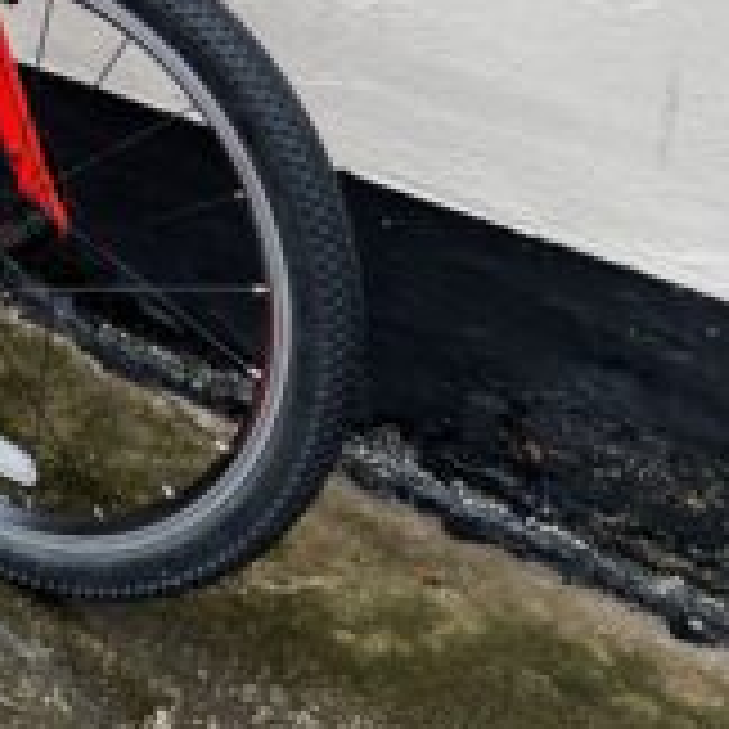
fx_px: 1620
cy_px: -68
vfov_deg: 23.8
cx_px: -234
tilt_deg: -19.5
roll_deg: +0.7
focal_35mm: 68
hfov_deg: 22.5
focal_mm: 4.2
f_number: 1.6
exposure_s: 1/121
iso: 80
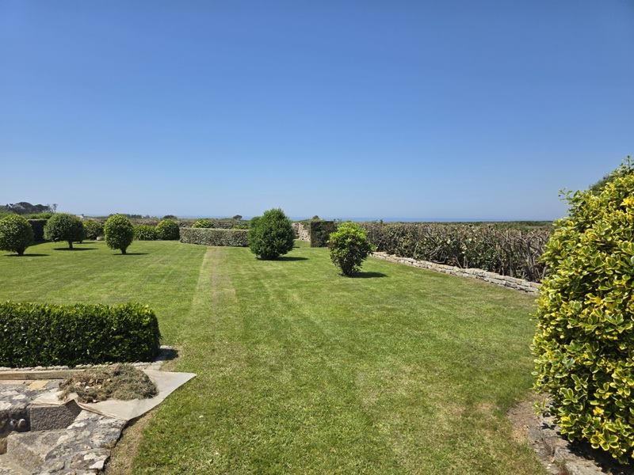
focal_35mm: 23
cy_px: 238
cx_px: 317
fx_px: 421
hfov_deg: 73.9
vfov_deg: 58.9
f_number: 1.7
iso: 80
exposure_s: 1/7944
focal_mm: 6.3
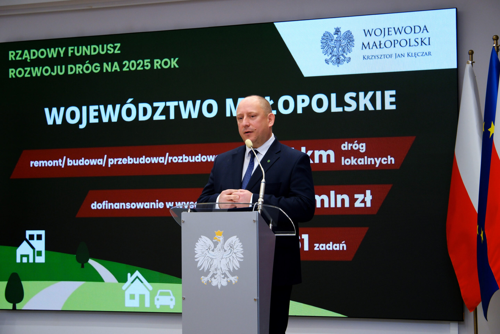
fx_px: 819
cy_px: 167
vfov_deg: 23.0
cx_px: 250
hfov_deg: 33.9
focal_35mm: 59
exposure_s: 1/125
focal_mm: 39.2
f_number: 4
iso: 800
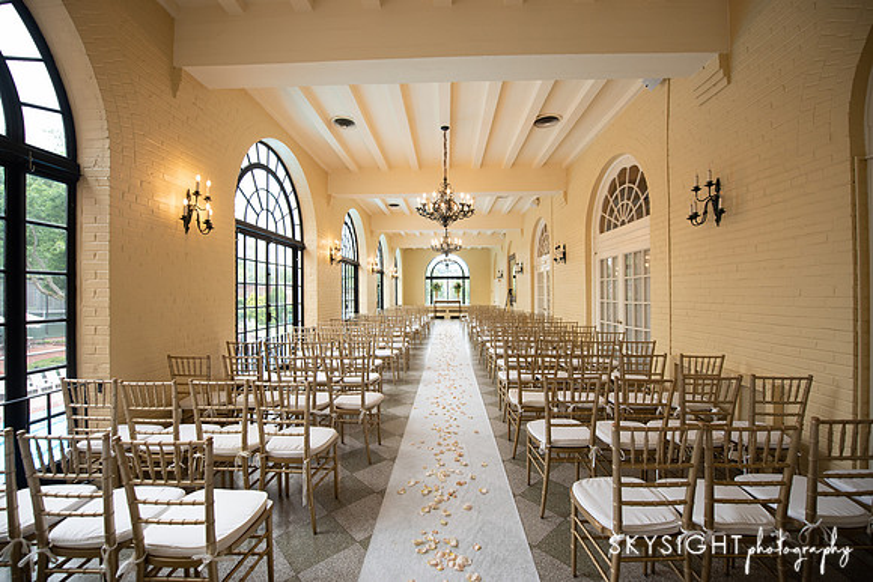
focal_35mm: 14
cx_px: 439
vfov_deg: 80.7
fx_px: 343
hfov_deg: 103.7
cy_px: 291
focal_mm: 14
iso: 400
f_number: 3.2
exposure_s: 1/400
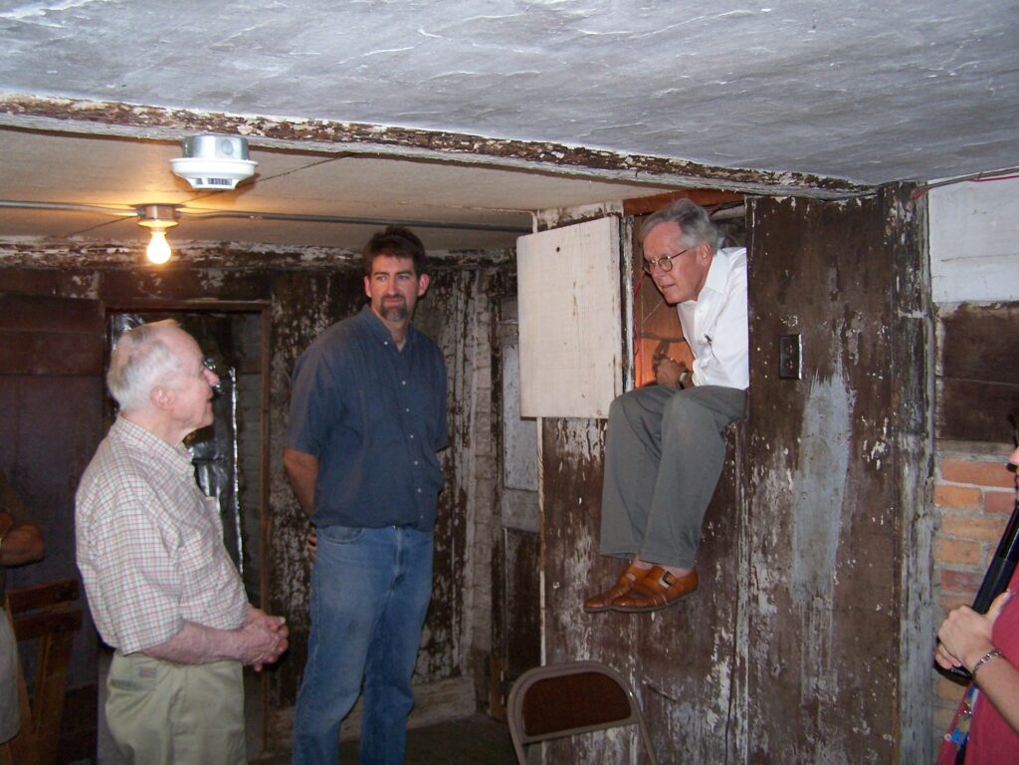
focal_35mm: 38
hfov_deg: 49.0
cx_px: 510
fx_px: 1119
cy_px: 382
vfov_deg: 37.7
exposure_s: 1/60
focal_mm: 6.3
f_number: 2.8
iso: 140
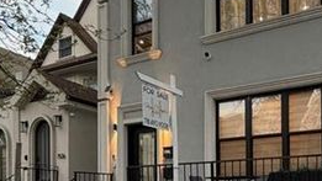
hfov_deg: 49.9
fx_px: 333
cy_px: 198
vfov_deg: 27.9
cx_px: 233
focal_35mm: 39
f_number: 2.2
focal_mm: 2.22
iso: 250
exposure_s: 1/120
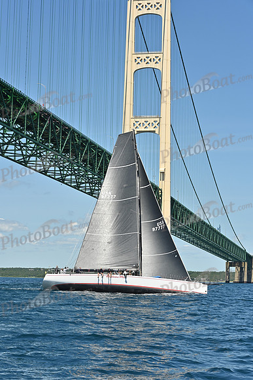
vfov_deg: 25.4
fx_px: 843
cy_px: 190
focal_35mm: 80
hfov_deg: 17.1
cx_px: 126
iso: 320
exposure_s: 1/1000
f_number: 9
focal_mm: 80
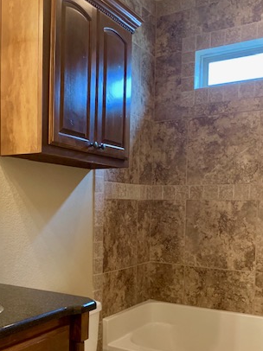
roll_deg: -0.7
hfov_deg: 34.5
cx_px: 74
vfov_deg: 45.2
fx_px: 416
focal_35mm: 41
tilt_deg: -1.8
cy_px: 229
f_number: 1.8
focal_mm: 4.25
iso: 320
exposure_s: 1/40
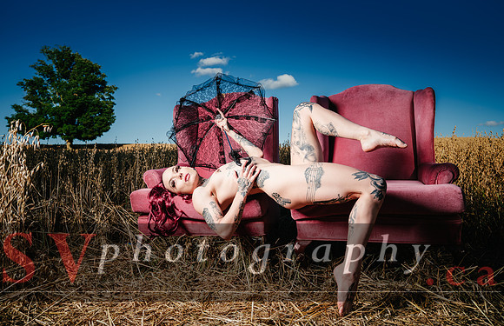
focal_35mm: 27
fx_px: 378
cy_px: 163
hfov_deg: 67.3
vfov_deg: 46.6
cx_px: 252
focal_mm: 33.2
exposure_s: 1/125
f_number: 6.4
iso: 100
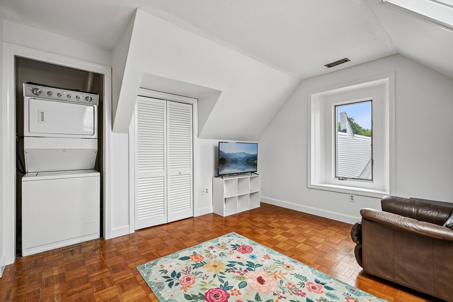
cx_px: 226
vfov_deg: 73.7
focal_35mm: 16
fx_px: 201
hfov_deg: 96.7
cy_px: 151
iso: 400
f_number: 8
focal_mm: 16
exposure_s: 1/60
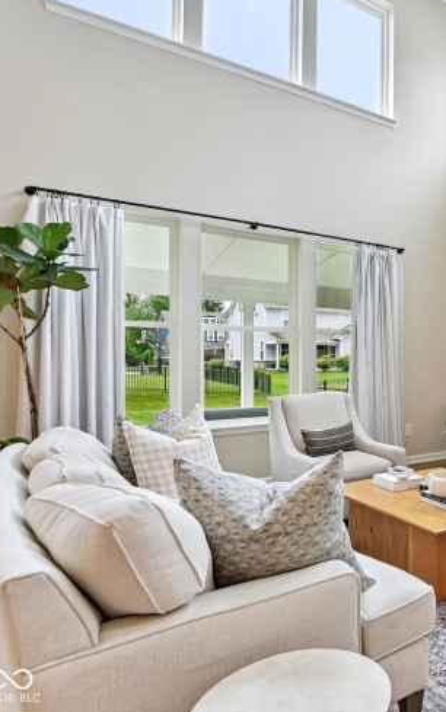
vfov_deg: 72.5
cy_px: 352
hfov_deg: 39.0
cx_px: 509
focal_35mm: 25
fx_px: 486
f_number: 8
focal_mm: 16
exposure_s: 1/15
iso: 200
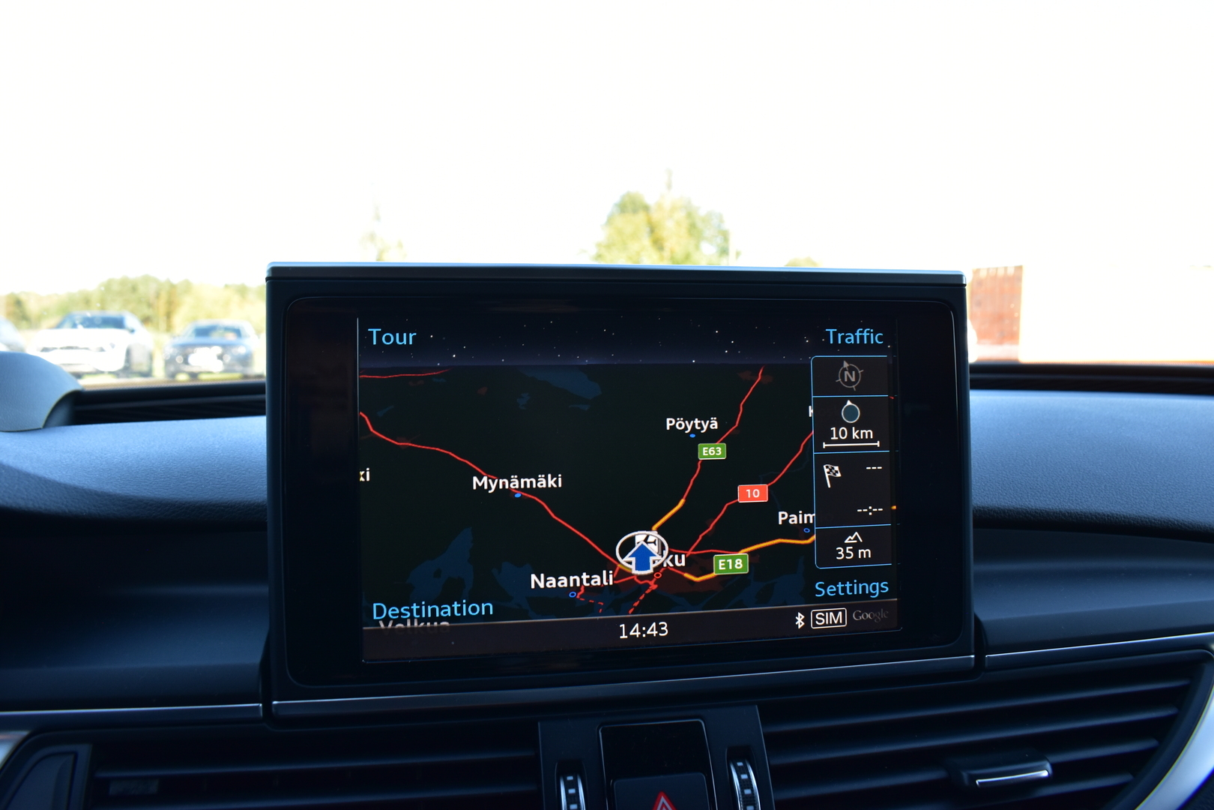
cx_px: 607
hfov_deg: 67.4
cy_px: 405
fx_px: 910
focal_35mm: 27
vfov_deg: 47.9
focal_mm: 18
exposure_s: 1/90
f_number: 9.5
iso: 400
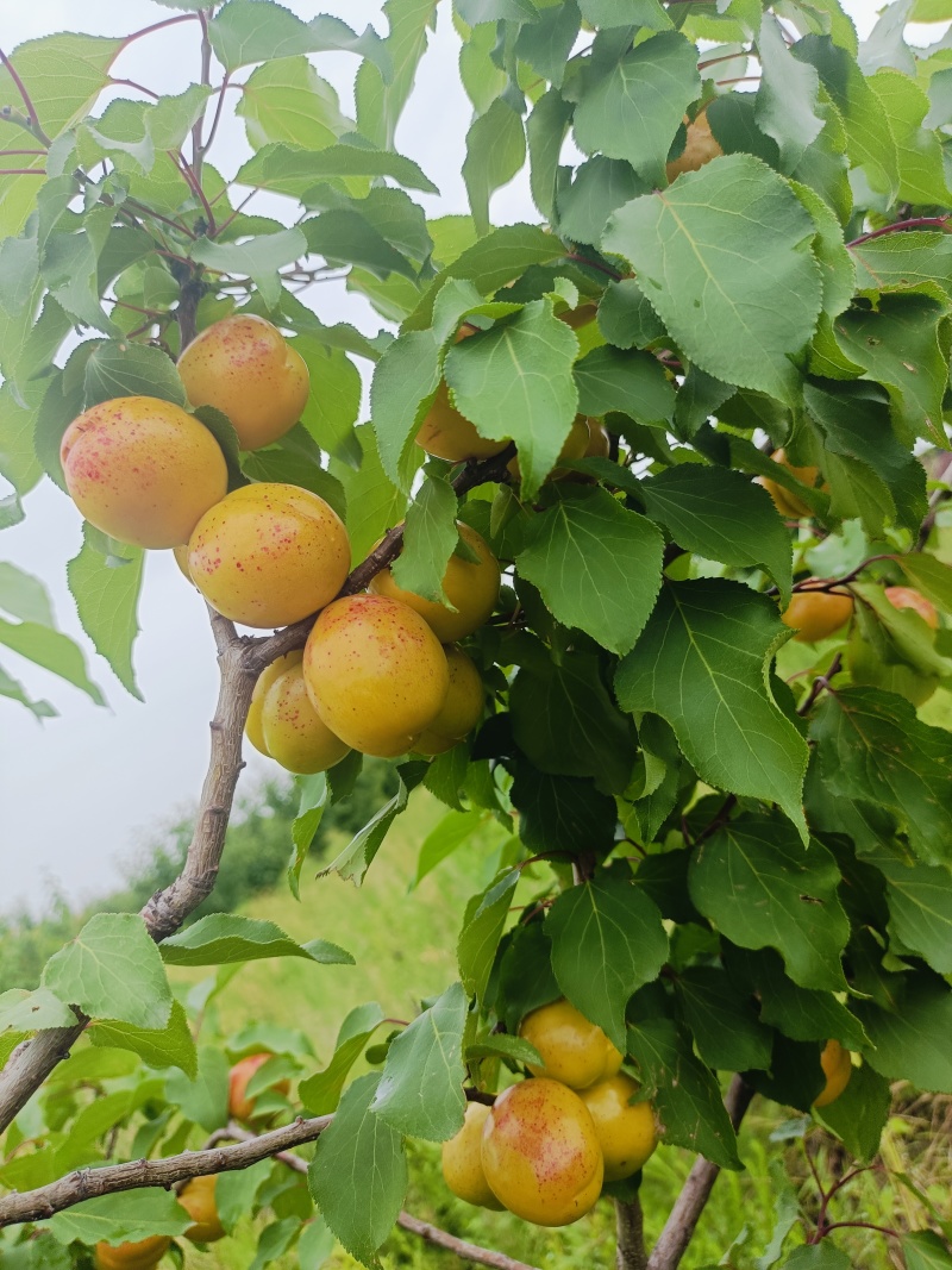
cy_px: 635
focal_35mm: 25
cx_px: 476
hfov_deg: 54.9
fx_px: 917
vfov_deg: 69.4
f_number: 1.7
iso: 100
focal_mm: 4.7
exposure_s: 1/332
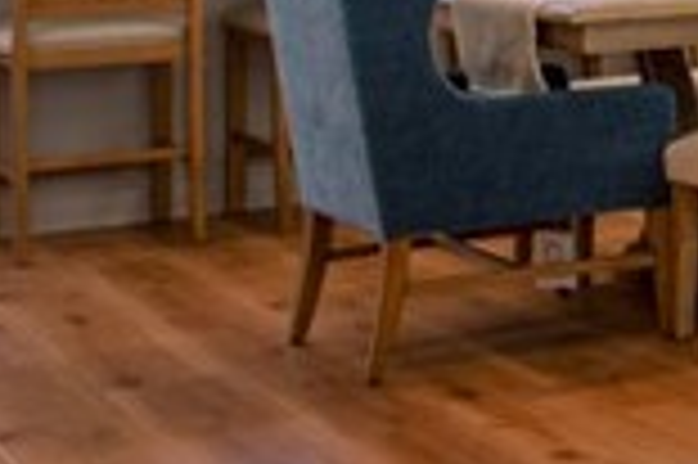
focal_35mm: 99
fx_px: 1917
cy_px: -223
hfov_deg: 15.6
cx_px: 1468
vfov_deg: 13.1
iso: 250
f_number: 6.3
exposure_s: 1/125
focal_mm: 15
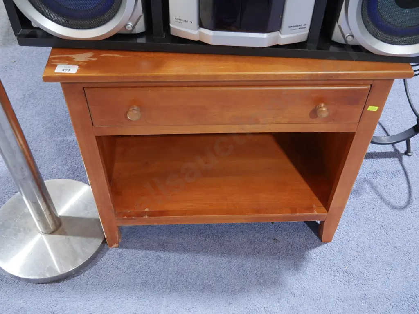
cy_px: 157
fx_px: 484
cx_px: 210
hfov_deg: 46.8
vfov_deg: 36.0
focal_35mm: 40
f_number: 4.4
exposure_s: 1/60
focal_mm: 20
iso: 1600
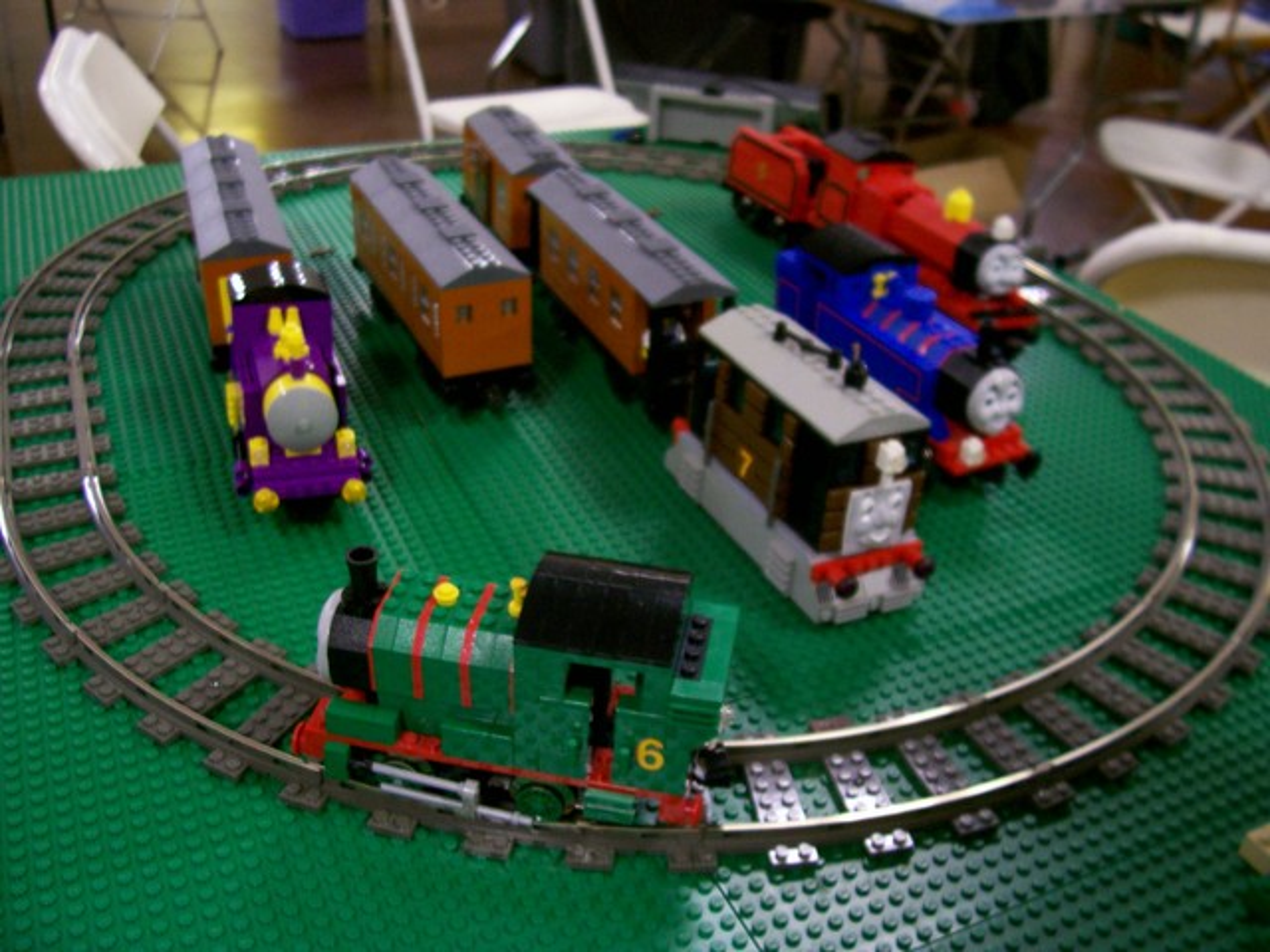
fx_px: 1247
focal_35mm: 34
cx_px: 635
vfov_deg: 41.8
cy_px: 476
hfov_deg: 54.0
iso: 160
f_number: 2.7
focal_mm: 5.6
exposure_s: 1/8
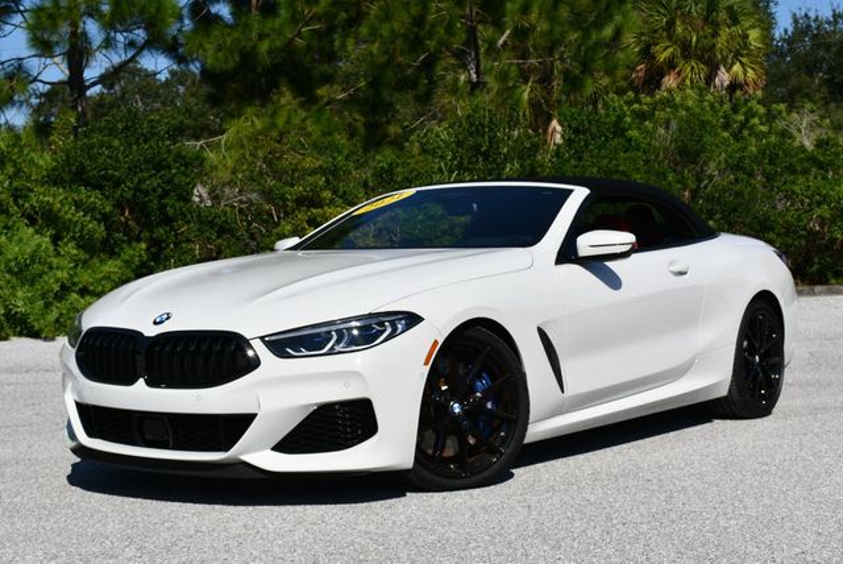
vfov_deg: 22.7
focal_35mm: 60
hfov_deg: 33.4
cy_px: 282
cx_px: 422
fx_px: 1406
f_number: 9
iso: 100
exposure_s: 1/320
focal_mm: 30
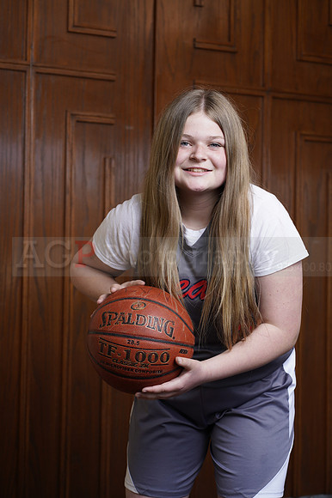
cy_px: 249
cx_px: 166
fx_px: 1177
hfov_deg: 16.1
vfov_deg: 23.9
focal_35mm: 85
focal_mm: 85
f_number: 5.6
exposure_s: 1/250
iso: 200
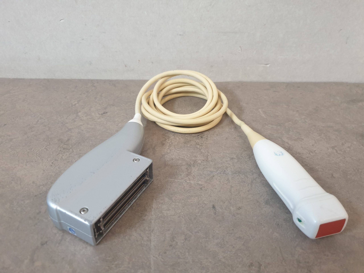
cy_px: 136
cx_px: 182
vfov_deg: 53.1
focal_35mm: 26
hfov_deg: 67.3
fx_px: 273
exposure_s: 1/50
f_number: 1.5
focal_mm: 4.3
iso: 200
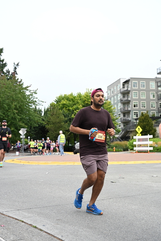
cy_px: 120
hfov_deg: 29.9
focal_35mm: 45
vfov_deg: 43.6
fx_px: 302
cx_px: 80
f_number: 4
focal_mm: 45
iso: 1600
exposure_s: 1/800
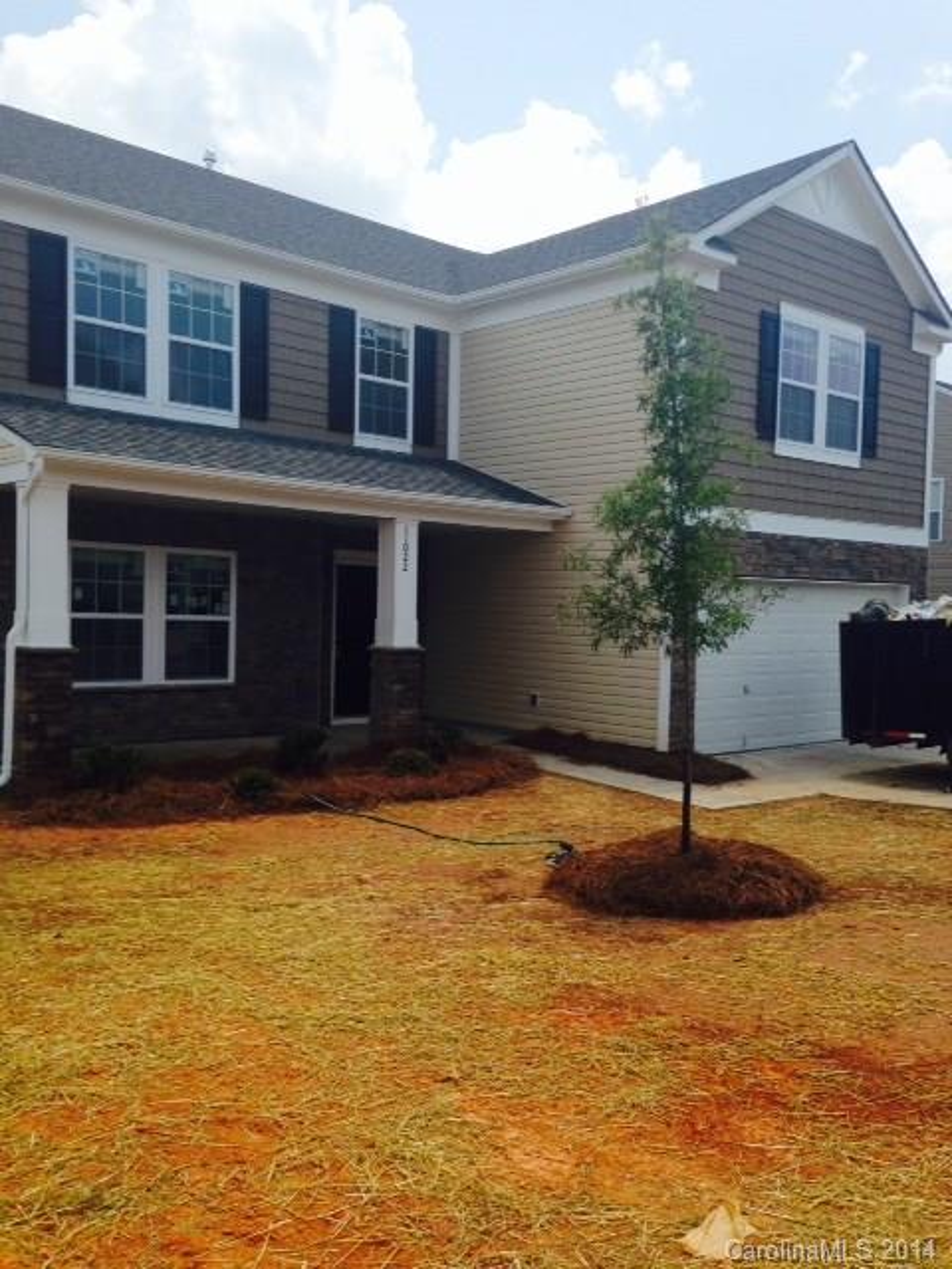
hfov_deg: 42.9
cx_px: 476
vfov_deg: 55.4
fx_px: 1210
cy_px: 634
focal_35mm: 33
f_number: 2.4
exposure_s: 1/1466
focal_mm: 4.12
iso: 50
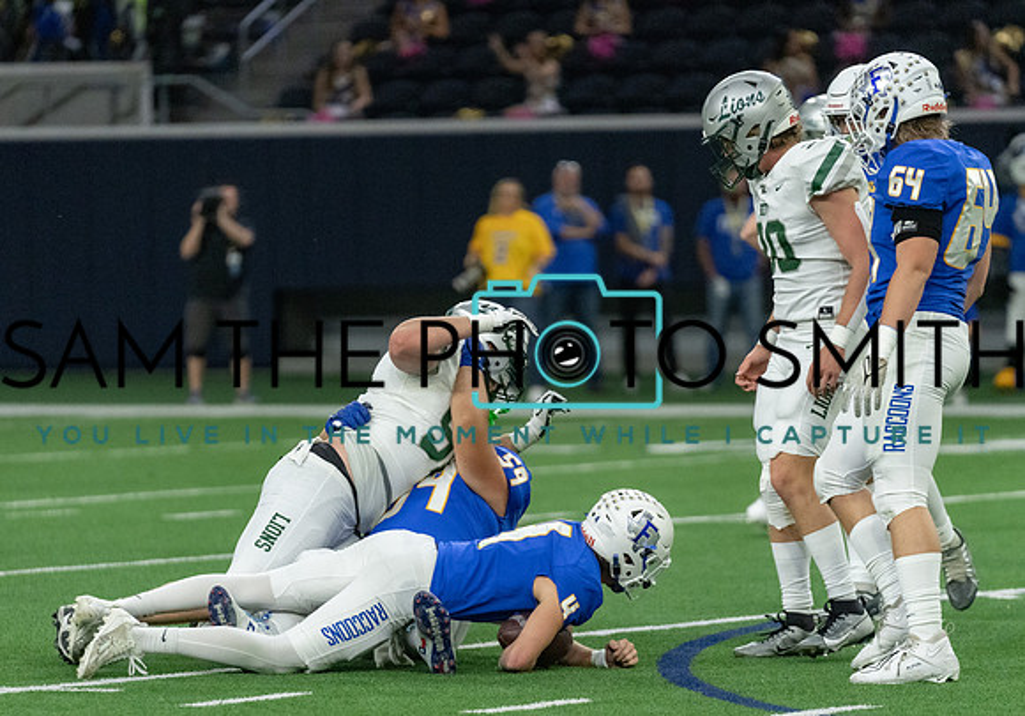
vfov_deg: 5.0
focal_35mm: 284
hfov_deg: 7.1
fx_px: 8212
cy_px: 460
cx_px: 457
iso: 4000
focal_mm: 200
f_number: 2.8
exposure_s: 1/1250
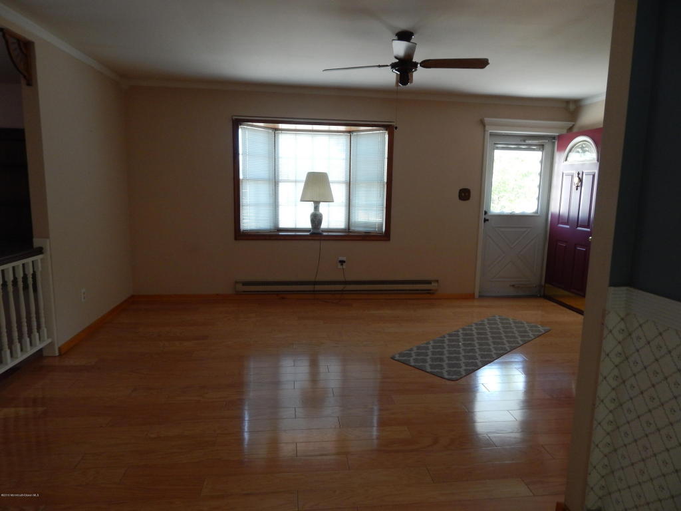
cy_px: 256
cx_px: 340
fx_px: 452
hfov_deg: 73.9
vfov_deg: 58.9
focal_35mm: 23
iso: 200
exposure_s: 1/30
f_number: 3
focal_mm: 4
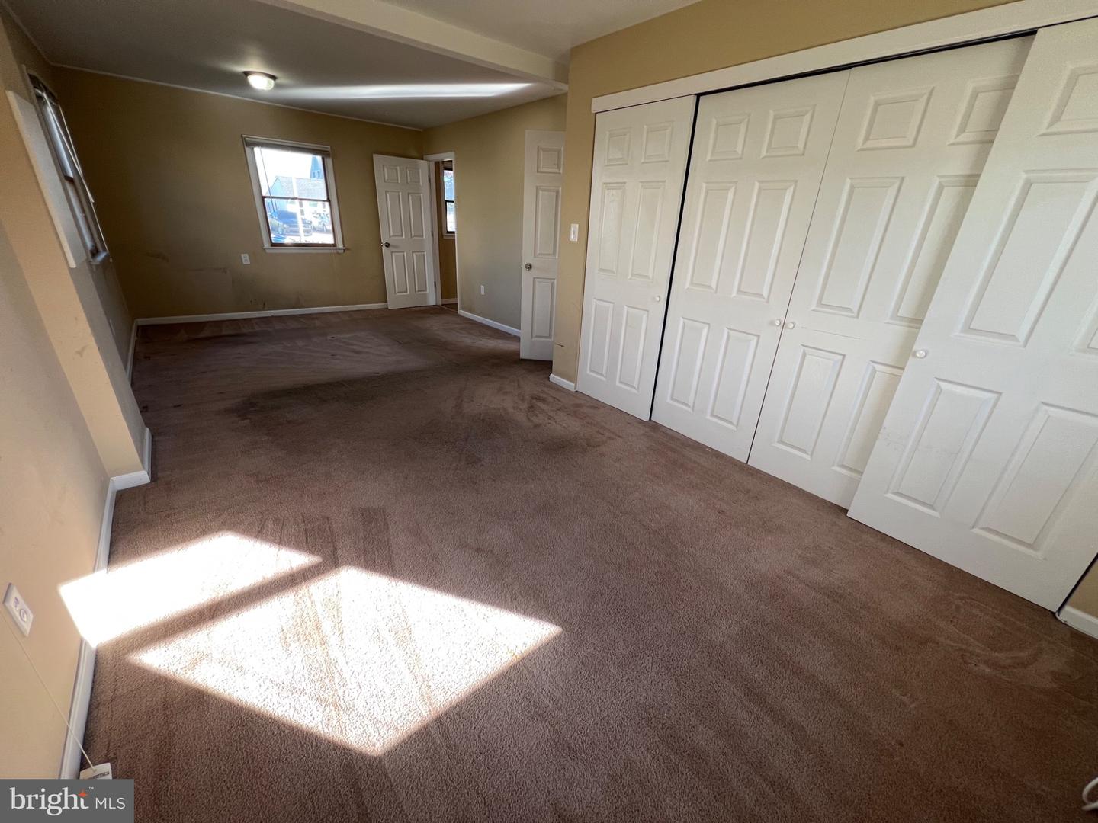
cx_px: 549
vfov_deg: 89.9
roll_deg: -3.0
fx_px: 412
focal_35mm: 13
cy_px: 412
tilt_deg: -23.7
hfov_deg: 106.2
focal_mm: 1.57
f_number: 1.8
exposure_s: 1/99
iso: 80
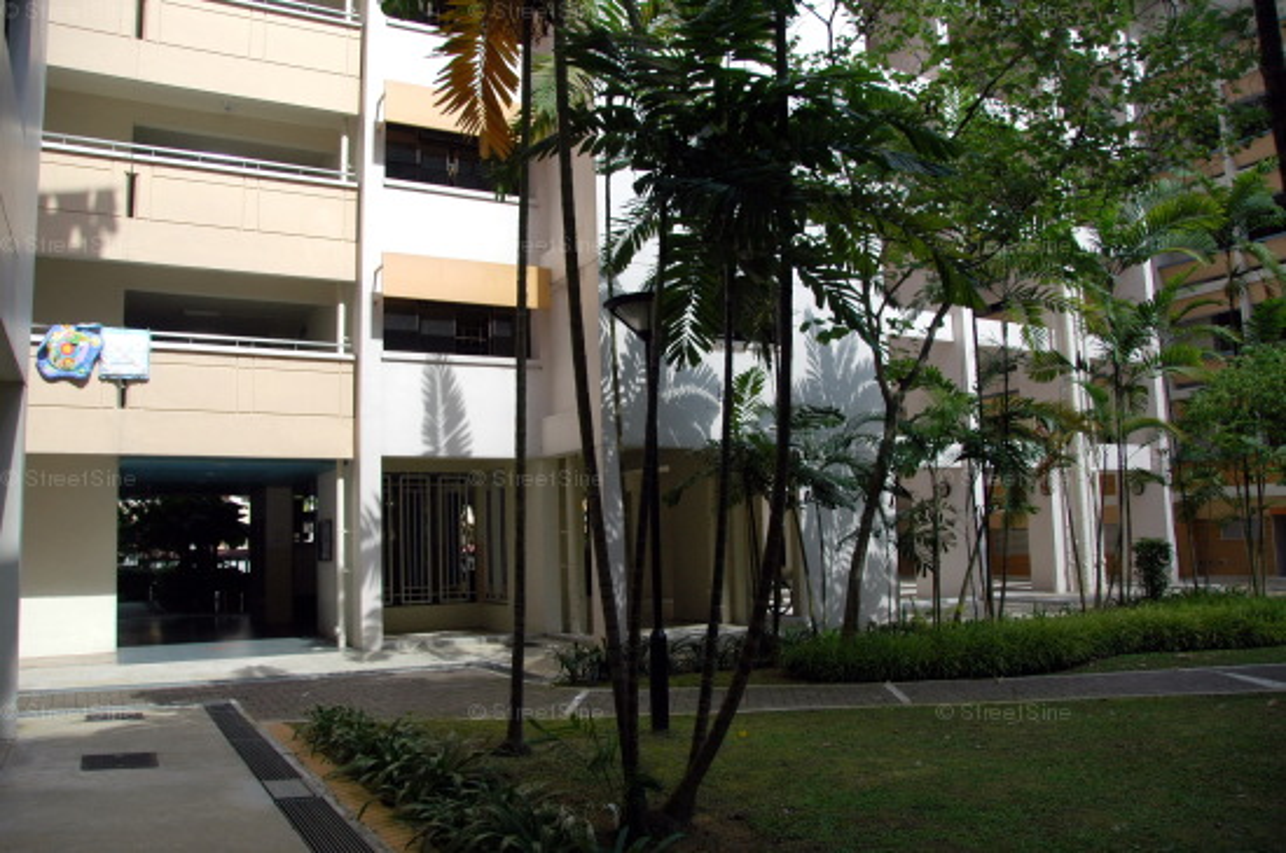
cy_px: 426
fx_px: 963
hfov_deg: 67.5
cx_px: 643
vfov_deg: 47.8
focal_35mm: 27
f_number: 3.5
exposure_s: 1/2000
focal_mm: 18
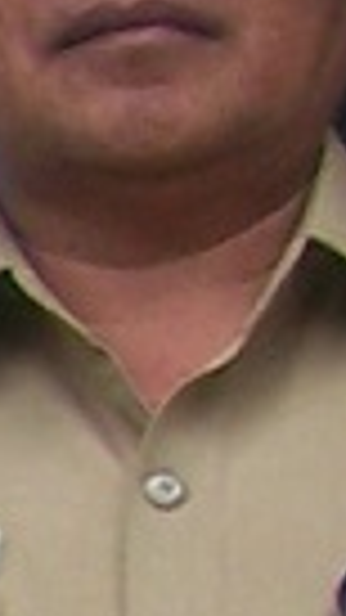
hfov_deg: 11.2
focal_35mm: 108
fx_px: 1763
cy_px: 324
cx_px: 272
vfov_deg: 19.8
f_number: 2.7
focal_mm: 5.6
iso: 80
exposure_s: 1/320
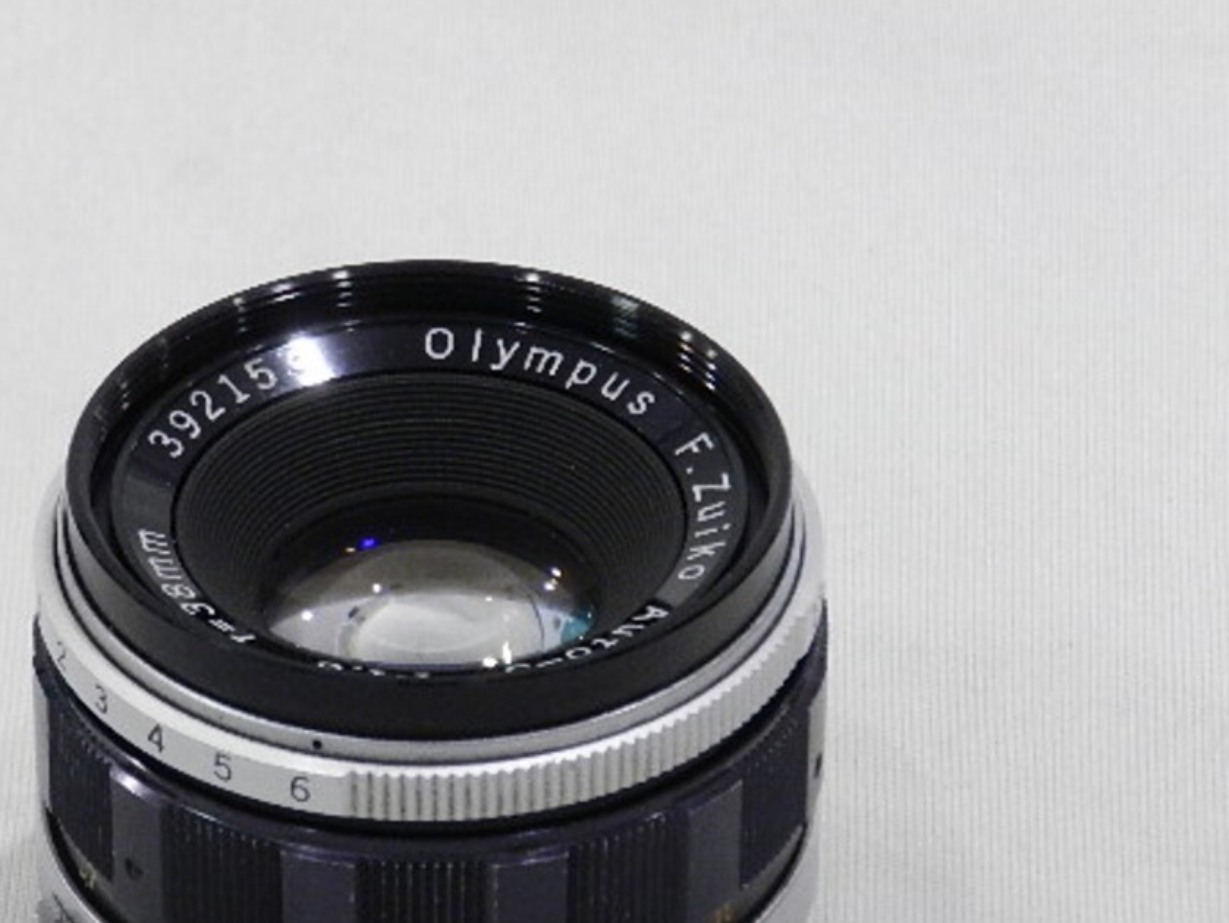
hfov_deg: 8.6
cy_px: 653
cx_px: 500
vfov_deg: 6.5
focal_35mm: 229
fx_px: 8133
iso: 800
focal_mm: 28.4
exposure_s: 1/50
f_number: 5.3
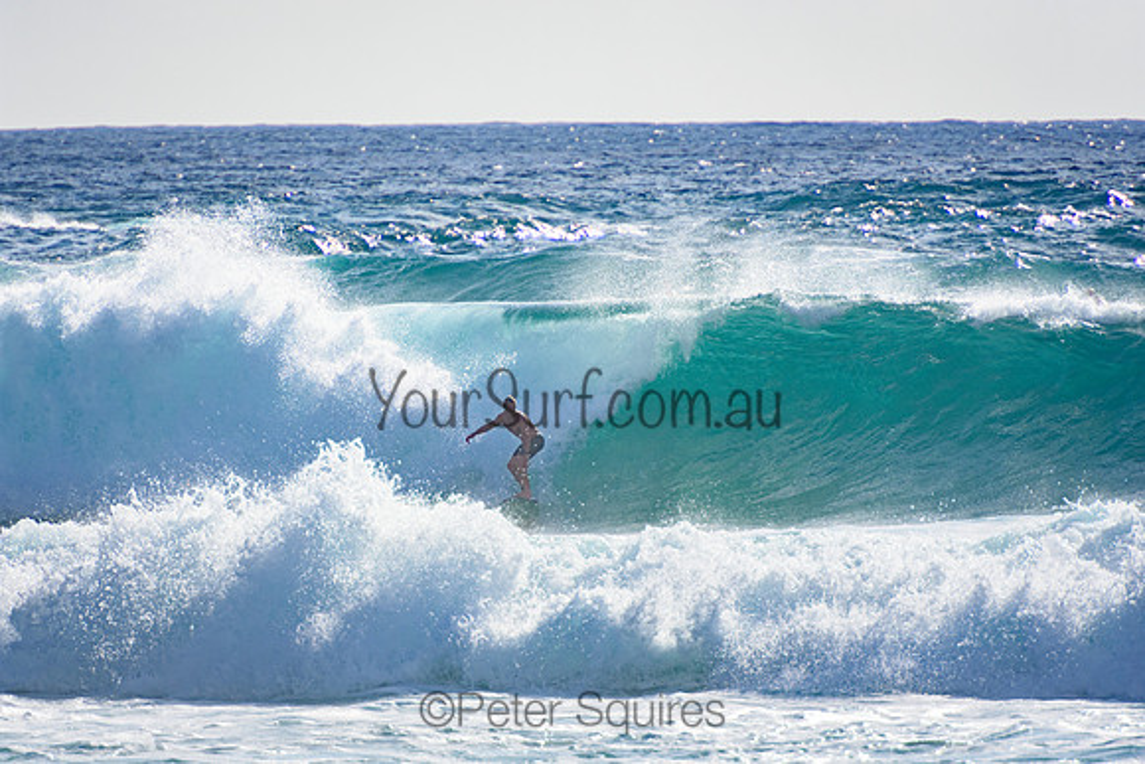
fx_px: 19087
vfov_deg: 2.3
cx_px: 572
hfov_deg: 3.4
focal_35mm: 600
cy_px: 382
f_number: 5.6
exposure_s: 1/2000
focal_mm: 400
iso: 280
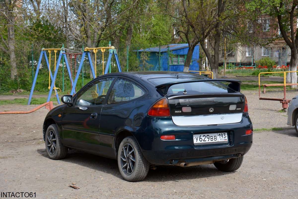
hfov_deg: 26.0
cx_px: 149
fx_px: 645
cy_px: 100
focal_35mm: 78
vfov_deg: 17.5
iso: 180
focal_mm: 52
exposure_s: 1/250
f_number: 8
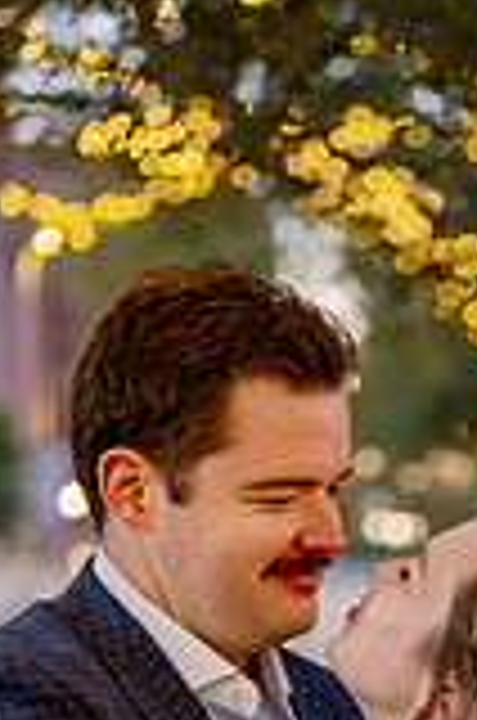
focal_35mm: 141
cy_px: 850
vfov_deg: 14.2
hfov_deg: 9.6
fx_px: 2814
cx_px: 567
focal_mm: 50
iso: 1250
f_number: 2
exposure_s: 1/250
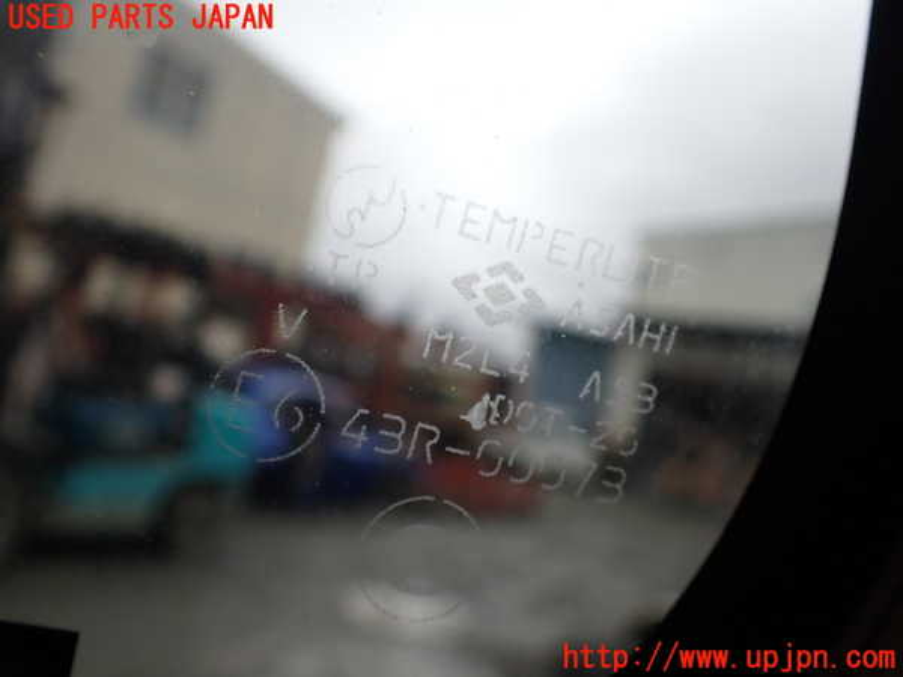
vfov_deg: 46.8
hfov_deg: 60.0
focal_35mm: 30
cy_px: 338
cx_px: 452
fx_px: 783
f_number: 2.3
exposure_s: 1/200
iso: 100
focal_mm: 5.4
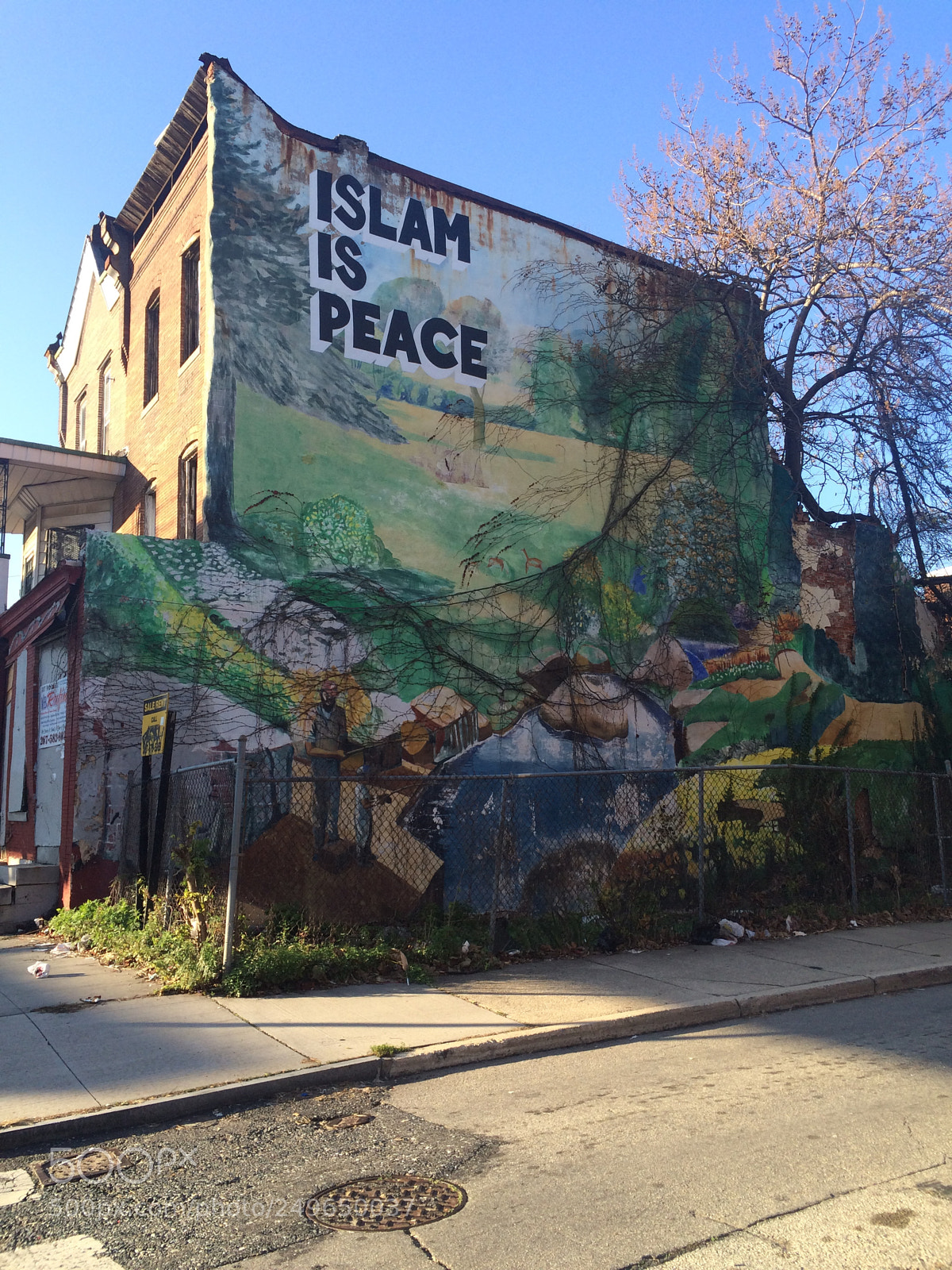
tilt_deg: +9.5
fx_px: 1063
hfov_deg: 48.2
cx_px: 476
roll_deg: +1.8
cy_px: 635
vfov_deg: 61.7
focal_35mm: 29
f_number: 2.2
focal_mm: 4.15
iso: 32
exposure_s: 1/540
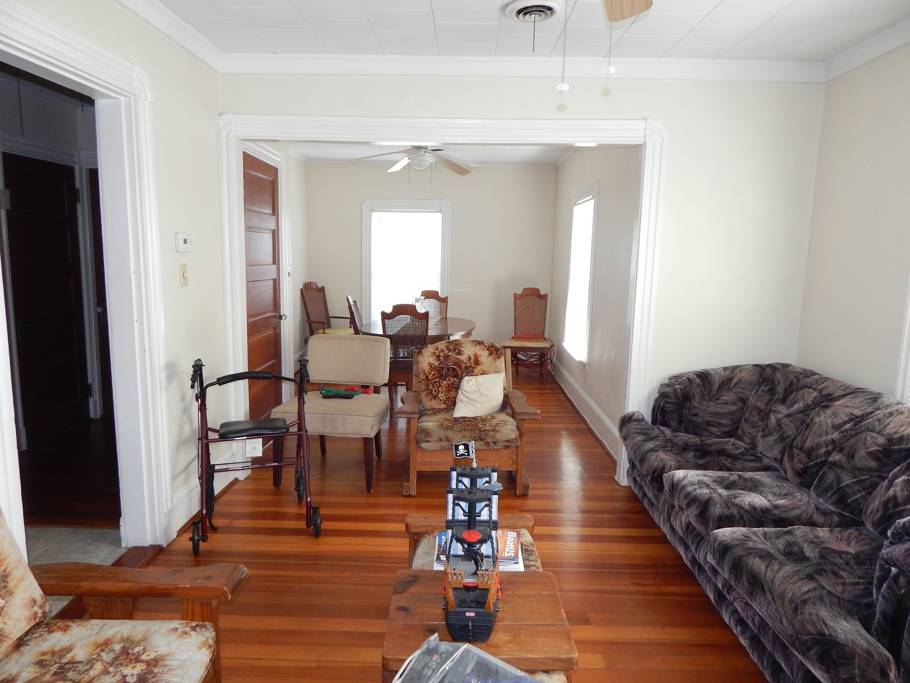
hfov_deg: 73.9
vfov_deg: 58.9
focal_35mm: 23
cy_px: 342
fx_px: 605
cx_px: 455
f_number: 3
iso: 200
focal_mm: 4
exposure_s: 1/30
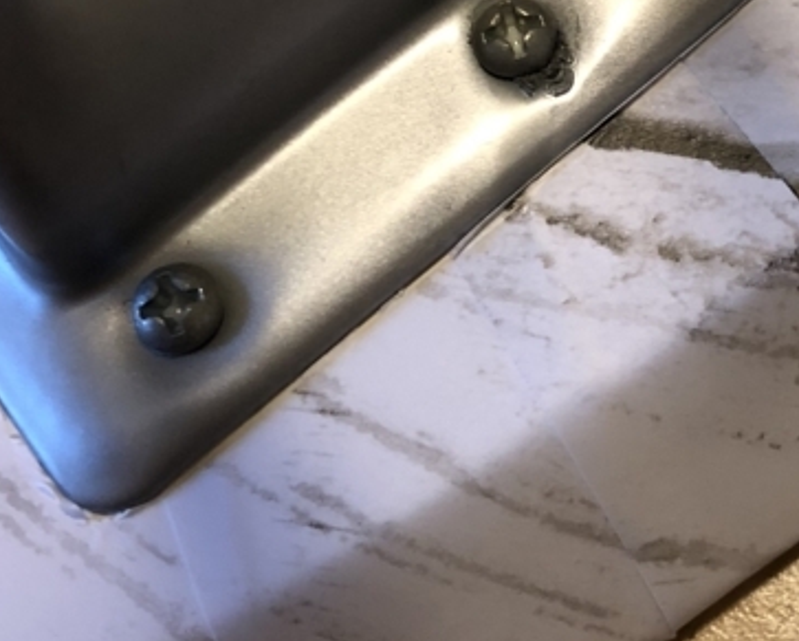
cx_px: 623
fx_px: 1822
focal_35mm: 77
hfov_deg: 24.4
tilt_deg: -65.3
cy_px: 13
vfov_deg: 19.4
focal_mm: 4
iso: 80
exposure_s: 1/17
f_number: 1.8
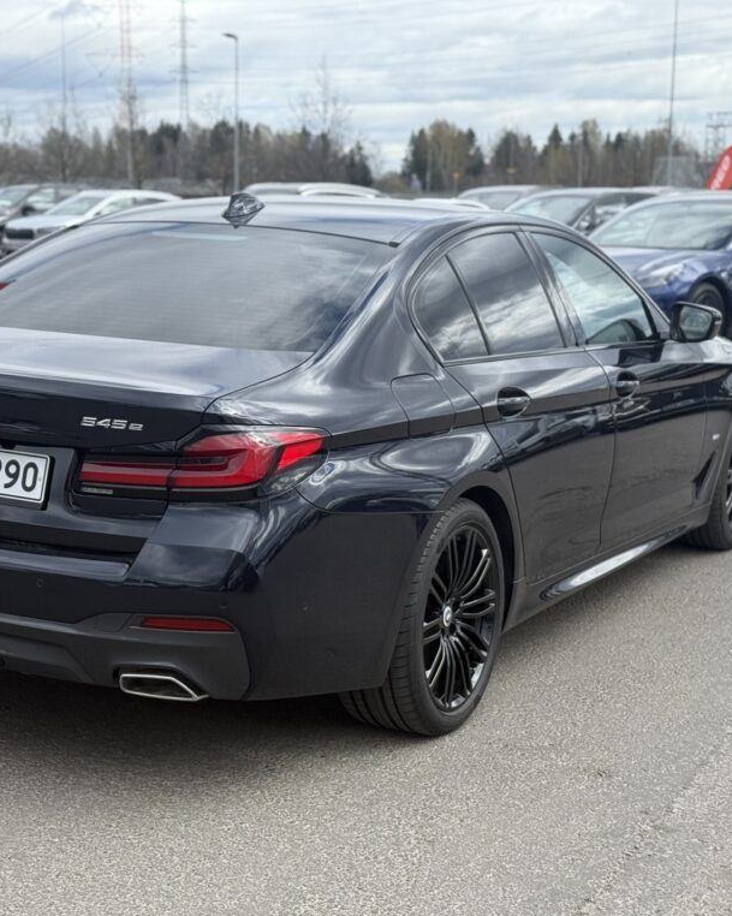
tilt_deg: -8.7
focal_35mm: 63
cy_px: 460
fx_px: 1707
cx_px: 257
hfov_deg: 24.1
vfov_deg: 30.0
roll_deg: +0.2
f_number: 1.78
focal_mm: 6.76
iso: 80
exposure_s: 1/2146
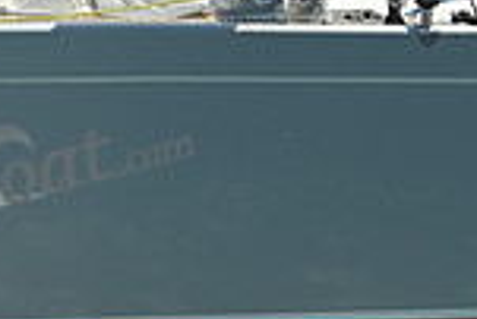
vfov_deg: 3.8
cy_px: -17
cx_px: 360
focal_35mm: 365
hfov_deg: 5.6
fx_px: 4841
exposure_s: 1/1000
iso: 320
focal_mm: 95
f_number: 10
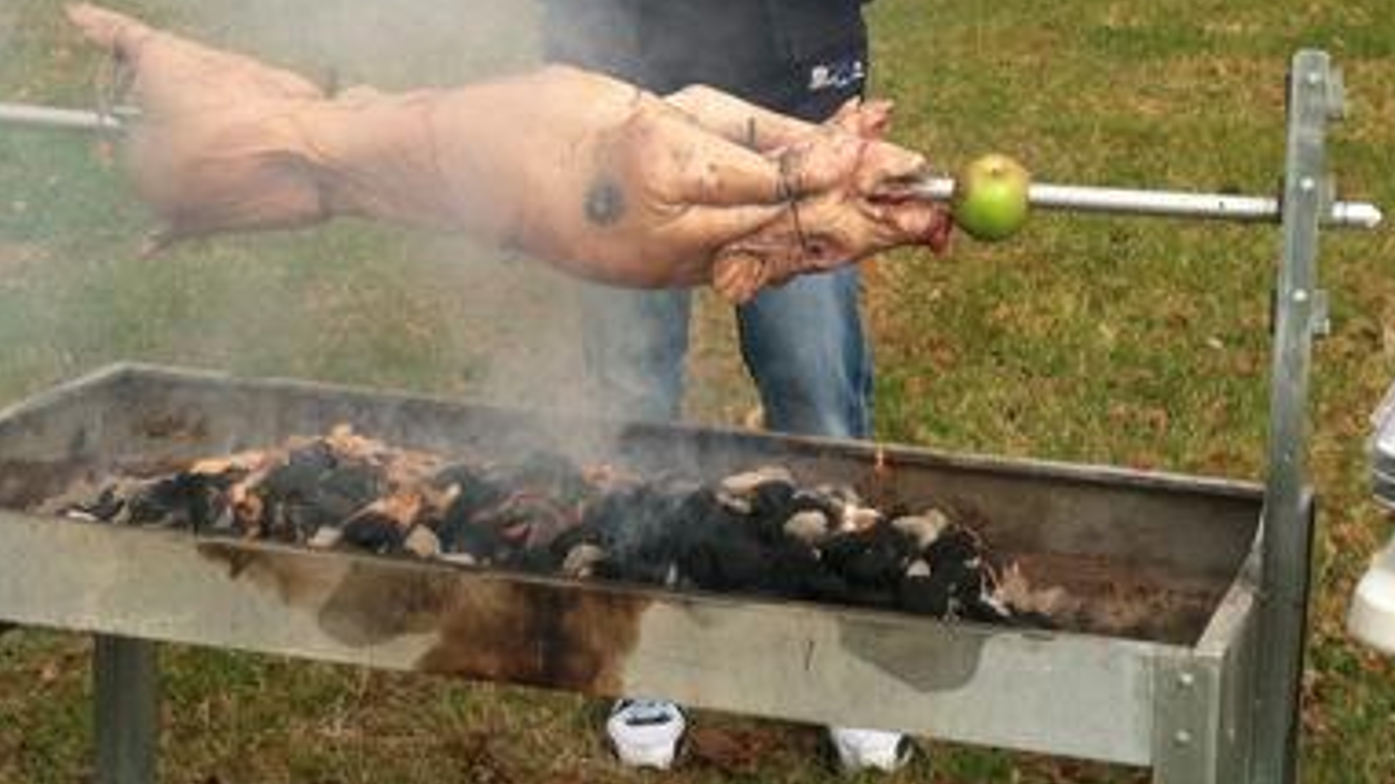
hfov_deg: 23.6
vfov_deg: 13.4
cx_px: 824
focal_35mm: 90
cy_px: 143
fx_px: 3328
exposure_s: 1/882
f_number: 2.8
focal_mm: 3.85
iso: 80
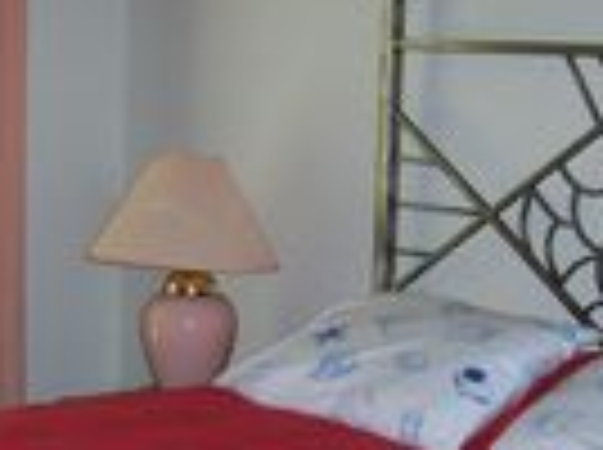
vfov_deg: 14.7
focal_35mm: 99
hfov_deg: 19.8
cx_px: 243
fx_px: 1721
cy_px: 423
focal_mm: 6
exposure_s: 1/60
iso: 125
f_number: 2.8
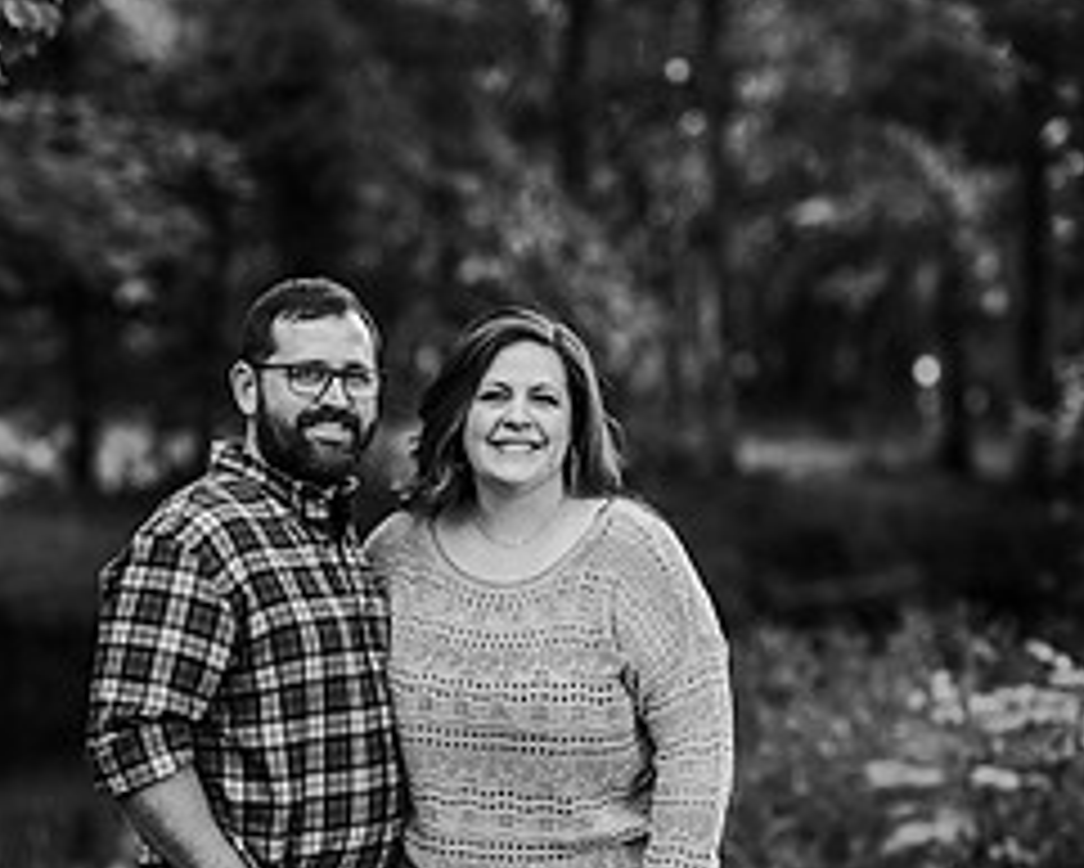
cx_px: 481
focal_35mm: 149
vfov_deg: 10.4
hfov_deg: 12.9
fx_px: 4782
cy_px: 657
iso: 125
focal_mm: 85
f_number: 2.2
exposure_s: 1/200
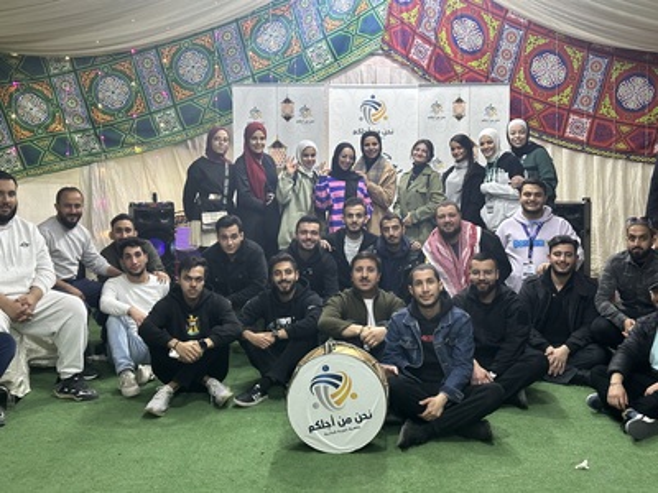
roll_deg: +0.8
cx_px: 329
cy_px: 246
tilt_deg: -5.4
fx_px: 912
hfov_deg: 39.7
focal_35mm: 48
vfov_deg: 30.3
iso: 200
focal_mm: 6.86
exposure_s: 1/33
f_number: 1.78
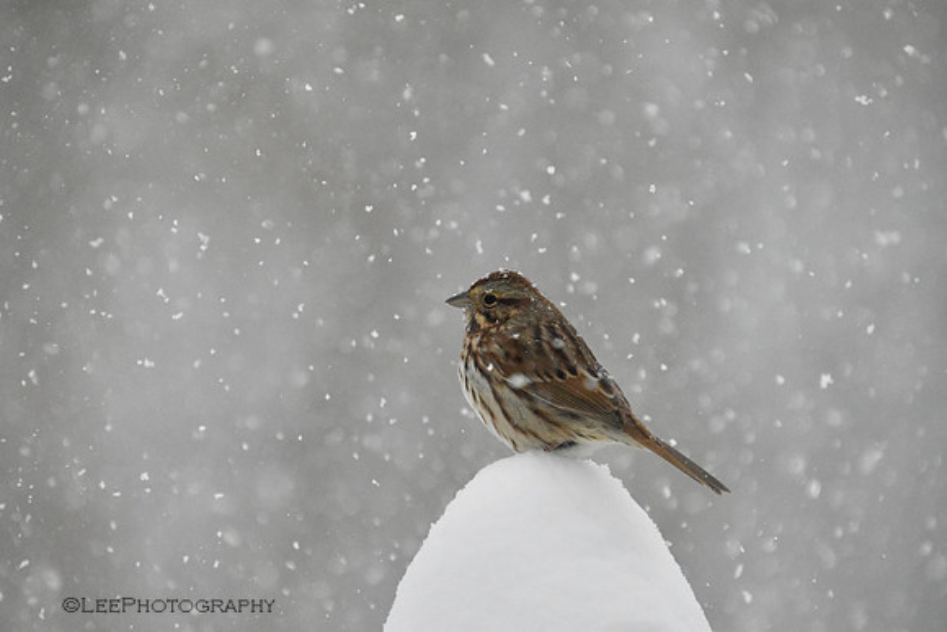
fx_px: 11840
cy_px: 316
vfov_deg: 3.1
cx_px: 474
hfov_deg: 4.6
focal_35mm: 450
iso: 5000
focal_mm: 300
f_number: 6.3
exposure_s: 1/4000
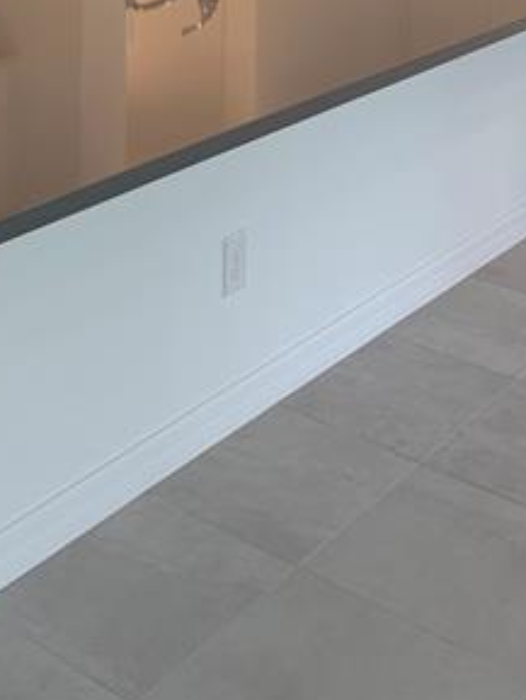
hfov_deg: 21.0
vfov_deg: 24.5
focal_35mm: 69
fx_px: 1397
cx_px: 85
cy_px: -216
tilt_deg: -3.9
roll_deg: -0.1
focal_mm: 5.96
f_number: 1.6
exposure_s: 1/152
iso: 64
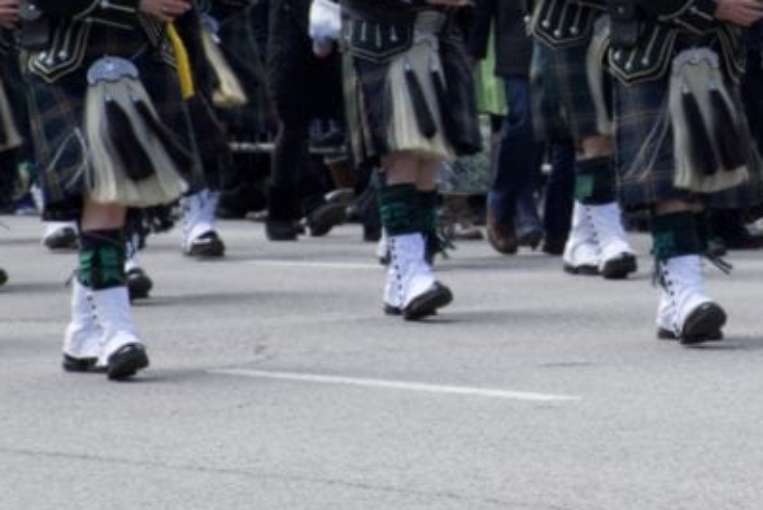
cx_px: 963
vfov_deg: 3.9
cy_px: 18
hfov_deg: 5.9
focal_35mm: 348
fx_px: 7378
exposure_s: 1/100
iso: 200
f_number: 13
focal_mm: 90
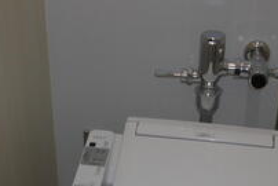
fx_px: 556
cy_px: 183
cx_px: 127
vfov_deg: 18.5
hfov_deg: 28.0
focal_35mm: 72
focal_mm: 5.8
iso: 50
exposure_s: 1/30
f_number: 2.8
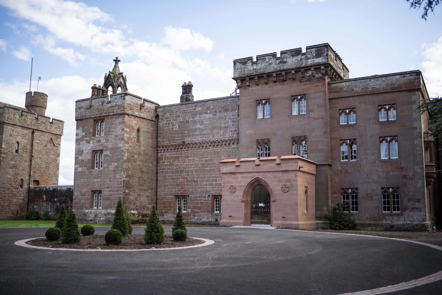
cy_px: 148
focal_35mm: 35
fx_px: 430
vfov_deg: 37.9
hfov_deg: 54.4
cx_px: 221
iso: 100
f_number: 1.8
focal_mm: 35
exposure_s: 1/1000
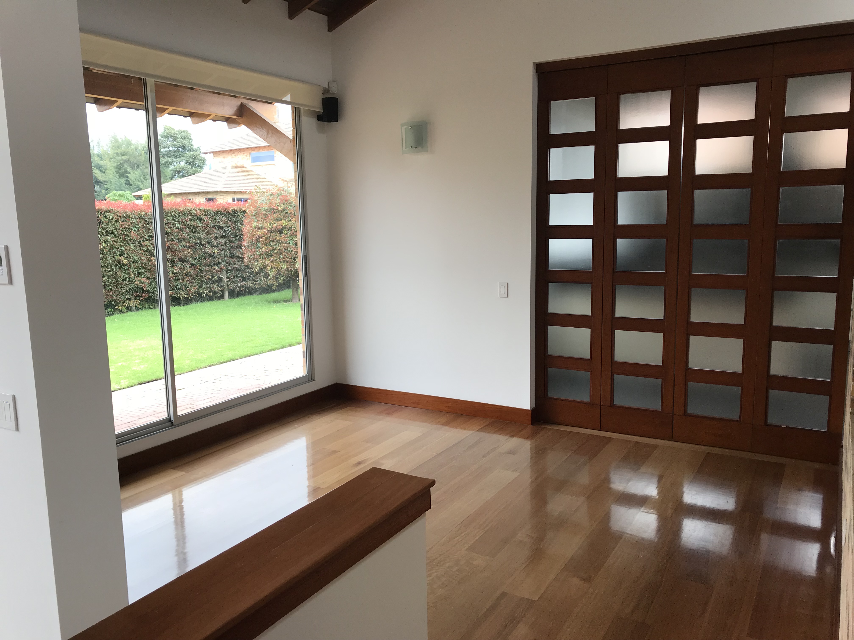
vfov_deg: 49.7
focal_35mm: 28
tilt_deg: -9.4
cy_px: 320
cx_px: 427
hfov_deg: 63.4
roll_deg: +1.6
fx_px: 691
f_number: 1.8
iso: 20
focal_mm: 3.99
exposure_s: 1/130
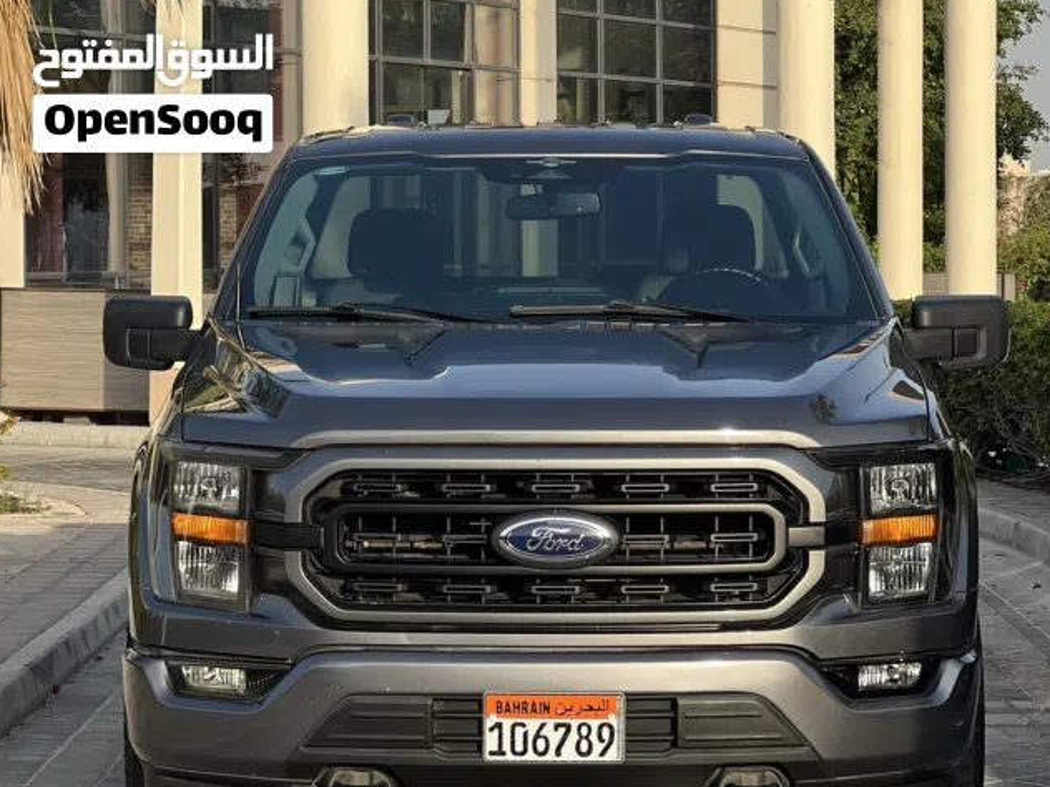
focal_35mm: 78
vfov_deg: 18.9
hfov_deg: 25.0
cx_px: 523
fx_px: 2366
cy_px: 392
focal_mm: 9
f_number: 2.8
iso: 25
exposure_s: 1/289
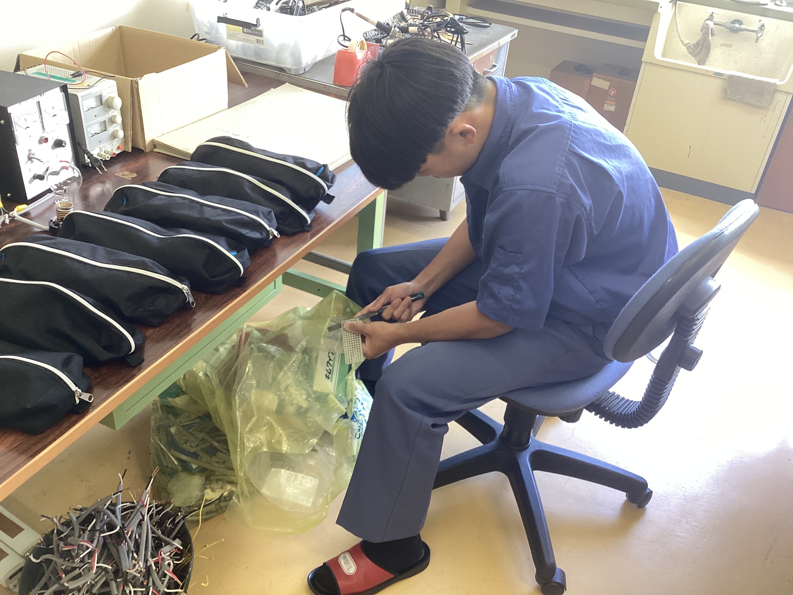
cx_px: 396
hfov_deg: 58.4
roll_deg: -7.3
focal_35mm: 31
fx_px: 710
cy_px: 298
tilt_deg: -33.1
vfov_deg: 45.4
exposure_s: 1/50
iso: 100
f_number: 2.4
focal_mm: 3.3
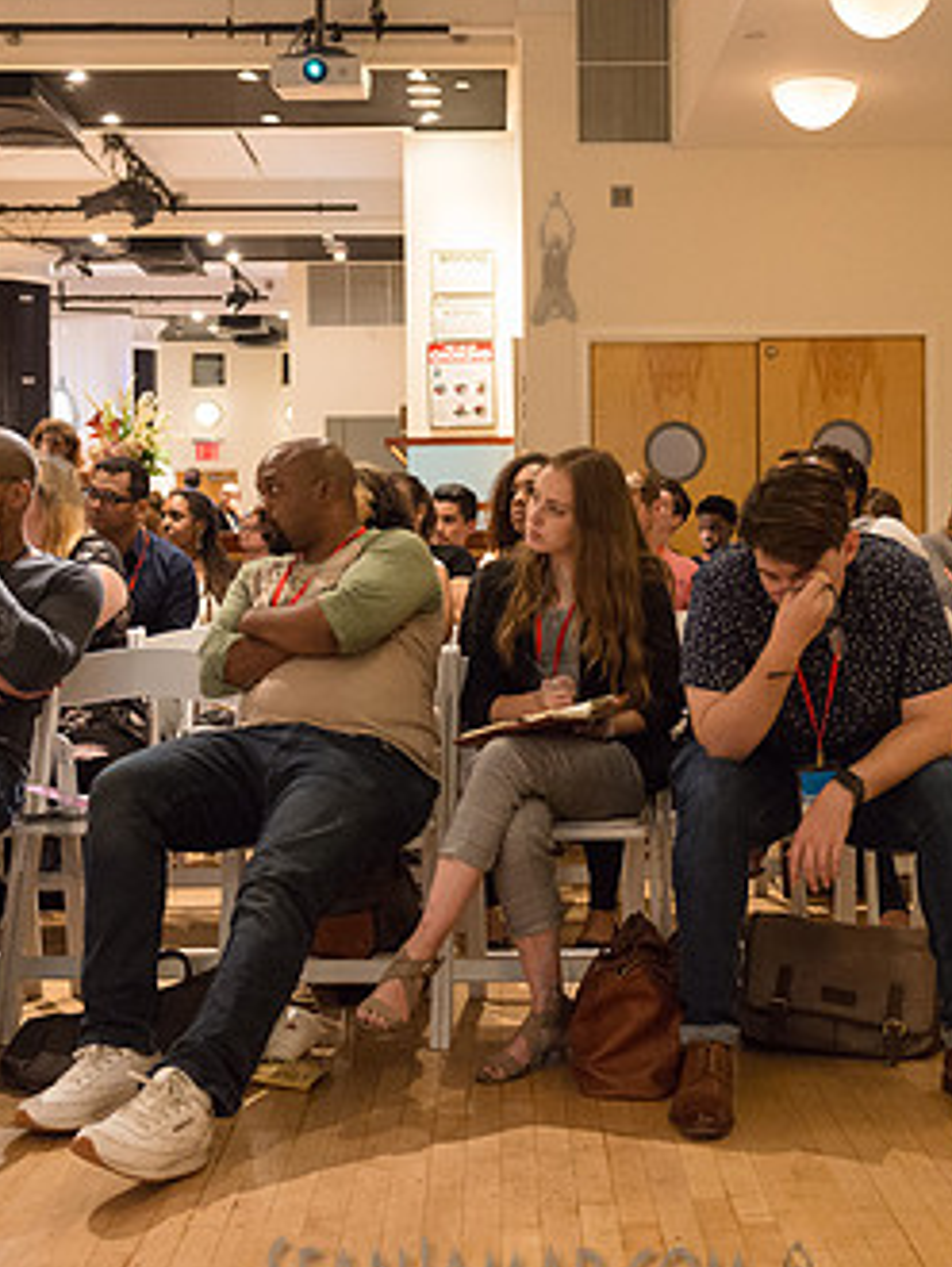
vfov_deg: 38.9
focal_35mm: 49
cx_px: 553
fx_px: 1794
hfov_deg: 29.7
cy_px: 628
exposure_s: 1/200
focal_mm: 29
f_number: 2.8
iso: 4000
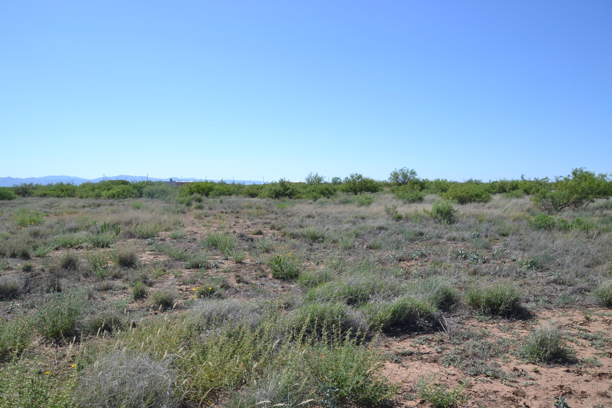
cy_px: 204
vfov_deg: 47.9
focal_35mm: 27
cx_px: 306
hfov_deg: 67.4
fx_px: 459
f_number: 7.1
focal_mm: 18
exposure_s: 1/250
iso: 100
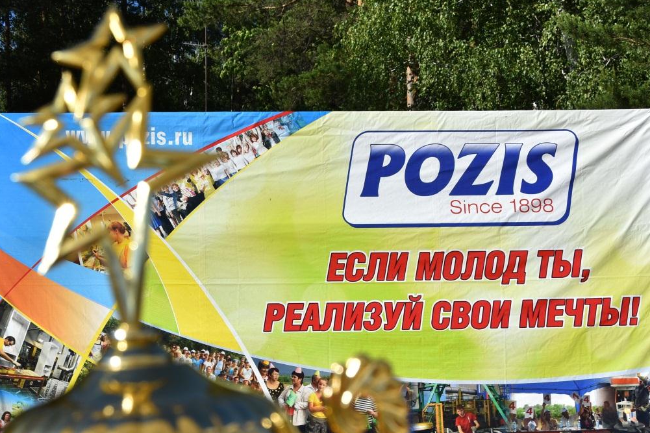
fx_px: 803
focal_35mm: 45
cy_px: 218
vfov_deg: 30.2
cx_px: 324
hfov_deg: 44.0
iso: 100
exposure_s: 1/500
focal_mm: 29
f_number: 8
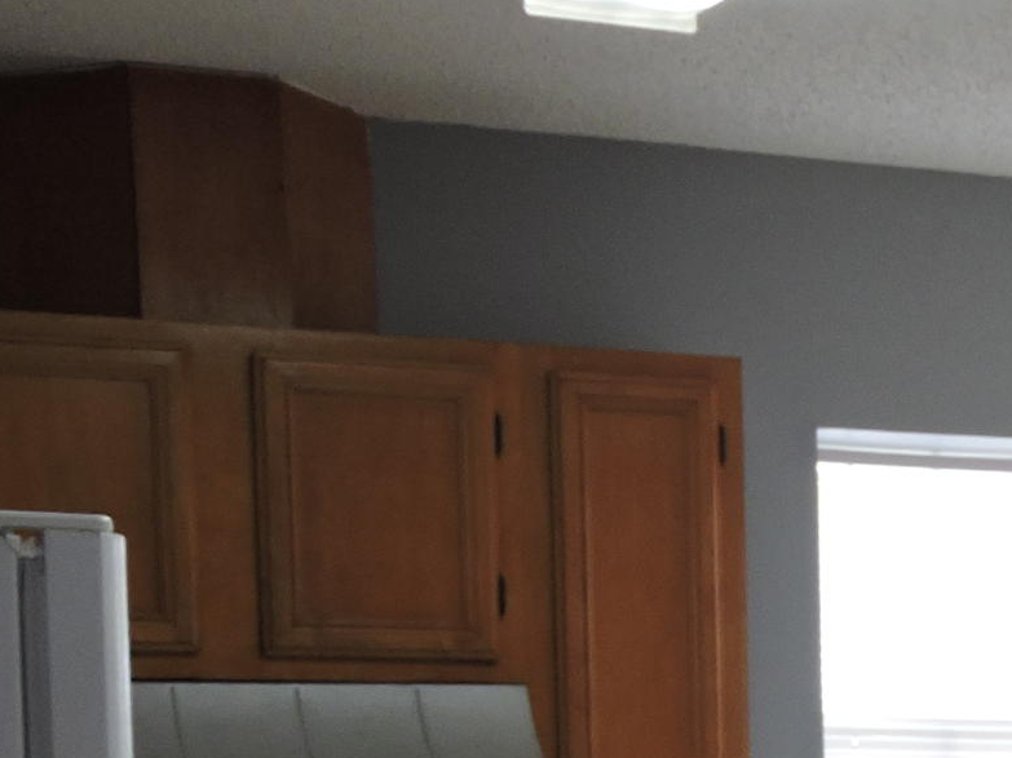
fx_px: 3362
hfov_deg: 15.7
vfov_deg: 12.3
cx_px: 1548
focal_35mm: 115
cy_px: 1123
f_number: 3.5
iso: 100
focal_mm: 5.4
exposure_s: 1/30
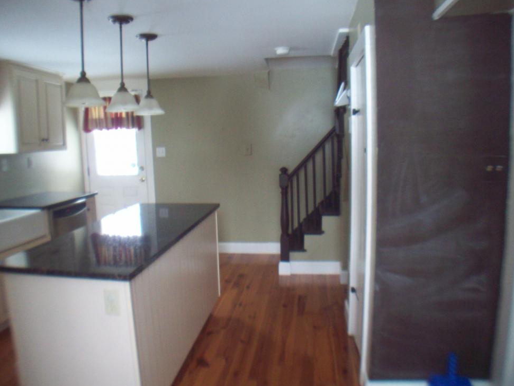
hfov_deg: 47.9
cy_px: 190
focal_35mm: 39
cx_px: 245
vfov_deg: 36.8
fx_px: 579
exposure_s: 1/9.06
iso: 160
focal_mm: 6.2
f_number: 2.8
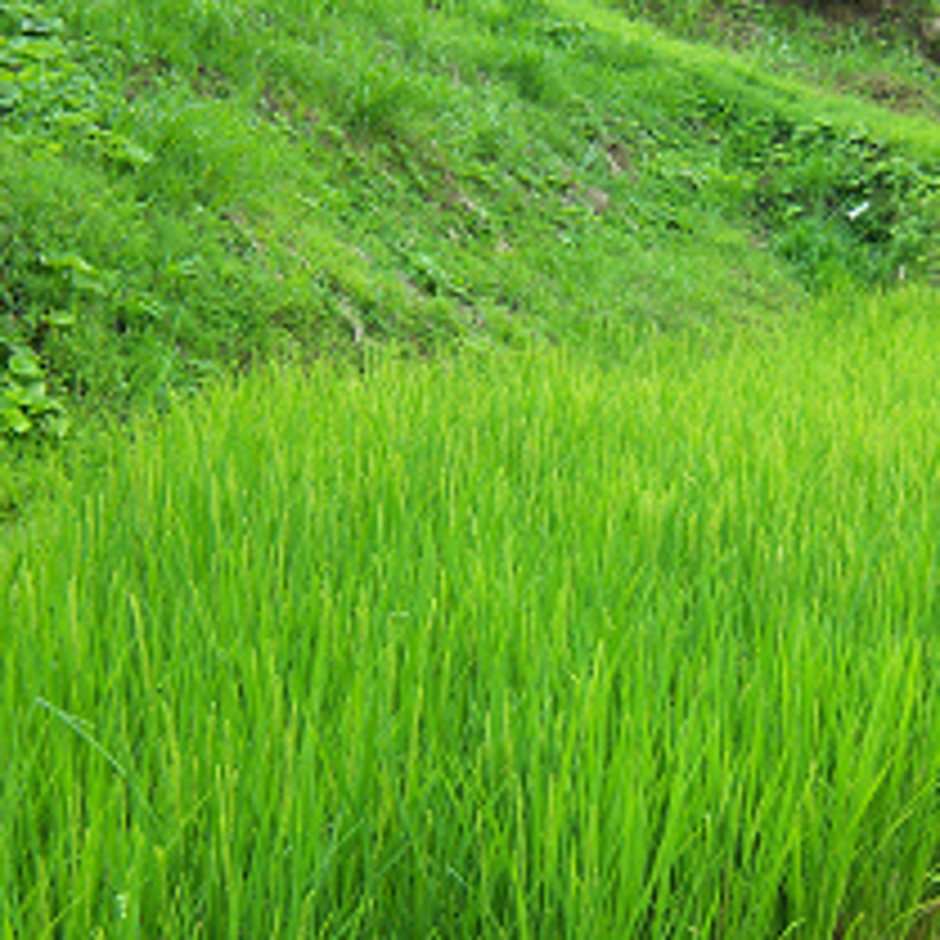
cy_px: 499
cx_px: 535
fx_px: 1874
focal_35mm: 61
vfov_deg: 28.2
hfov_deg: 28.1
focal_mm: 7.5
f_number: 2.8
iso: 80
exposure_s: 1/100
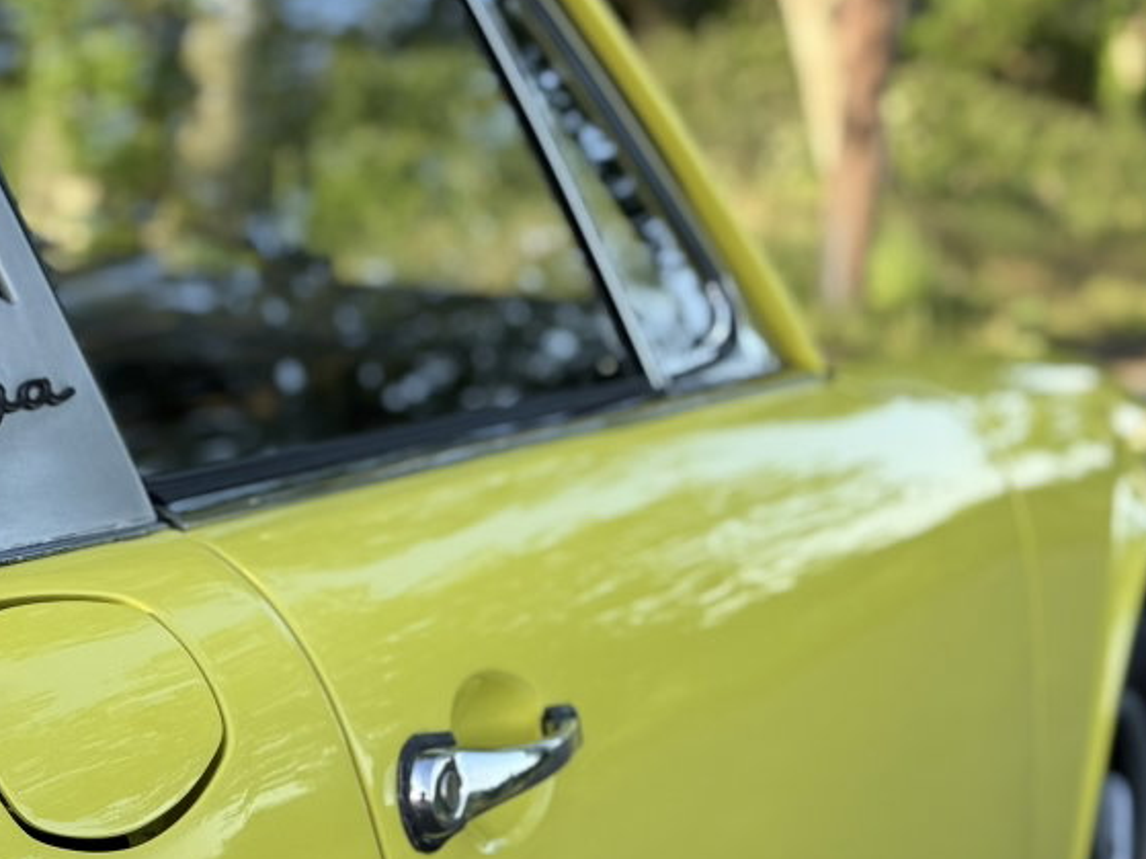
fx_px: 2913
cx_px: 158
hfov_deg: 21.8
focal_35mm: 88
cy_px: 281
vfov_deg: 16.7
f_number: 1.78
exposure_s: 1/1055
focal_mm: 6.76
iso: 80
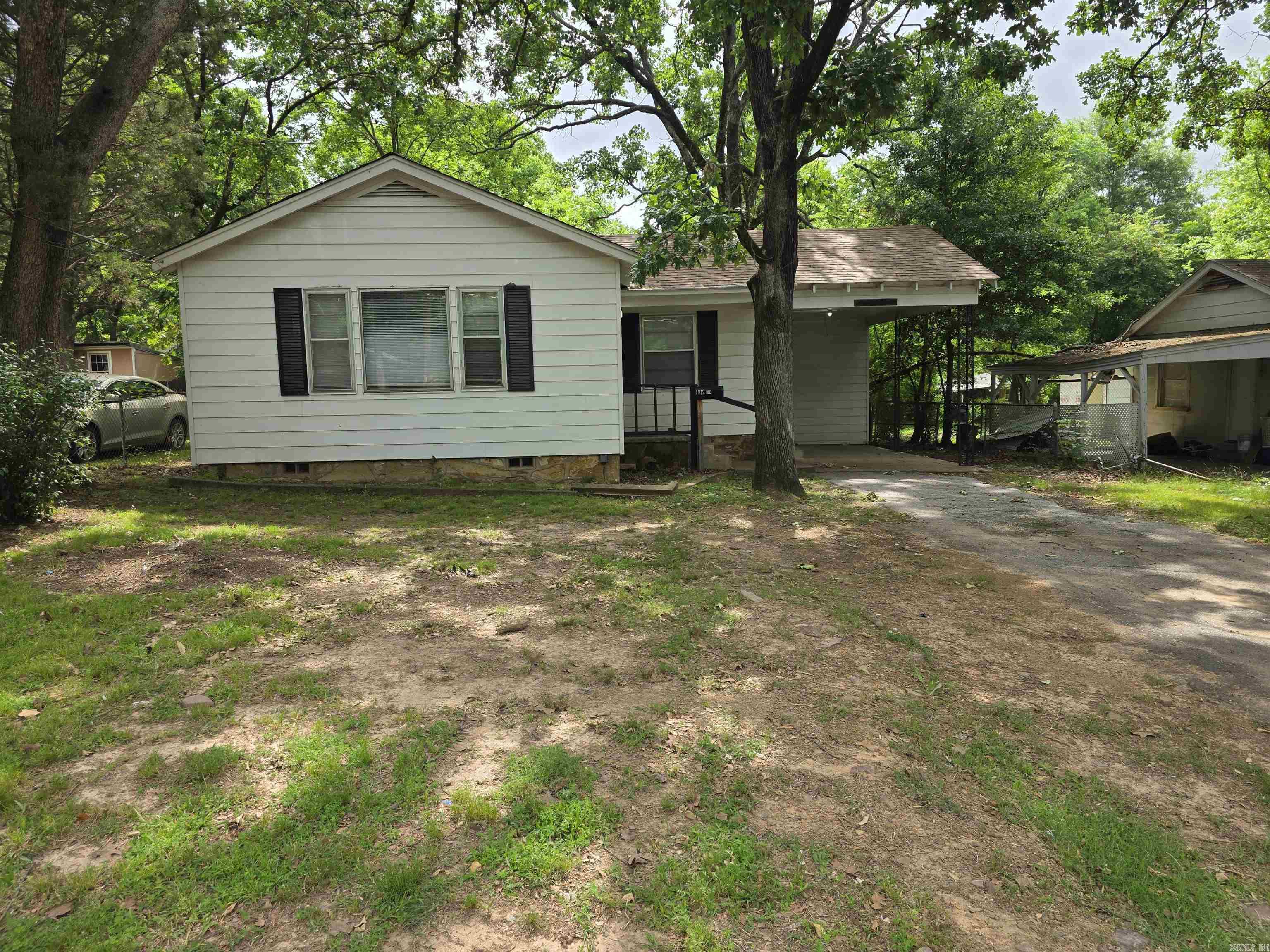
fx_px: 844
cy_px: 476
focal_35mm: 23
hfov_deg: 73.9
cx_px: 635
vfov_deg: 58.9
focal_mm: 6.3
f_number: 1.7
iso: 80
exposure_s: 1/1238
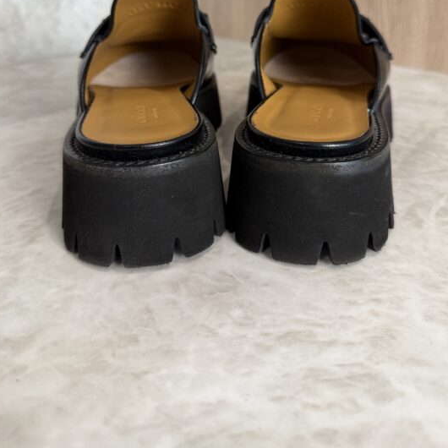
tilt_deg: -18.4
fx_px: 469
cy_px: 117
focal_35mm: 32
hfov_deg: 51.1
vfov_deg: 49.2
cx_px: 216
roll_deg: +0.8
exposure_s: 1/120
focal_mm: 6.76
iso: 125
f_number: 1.78
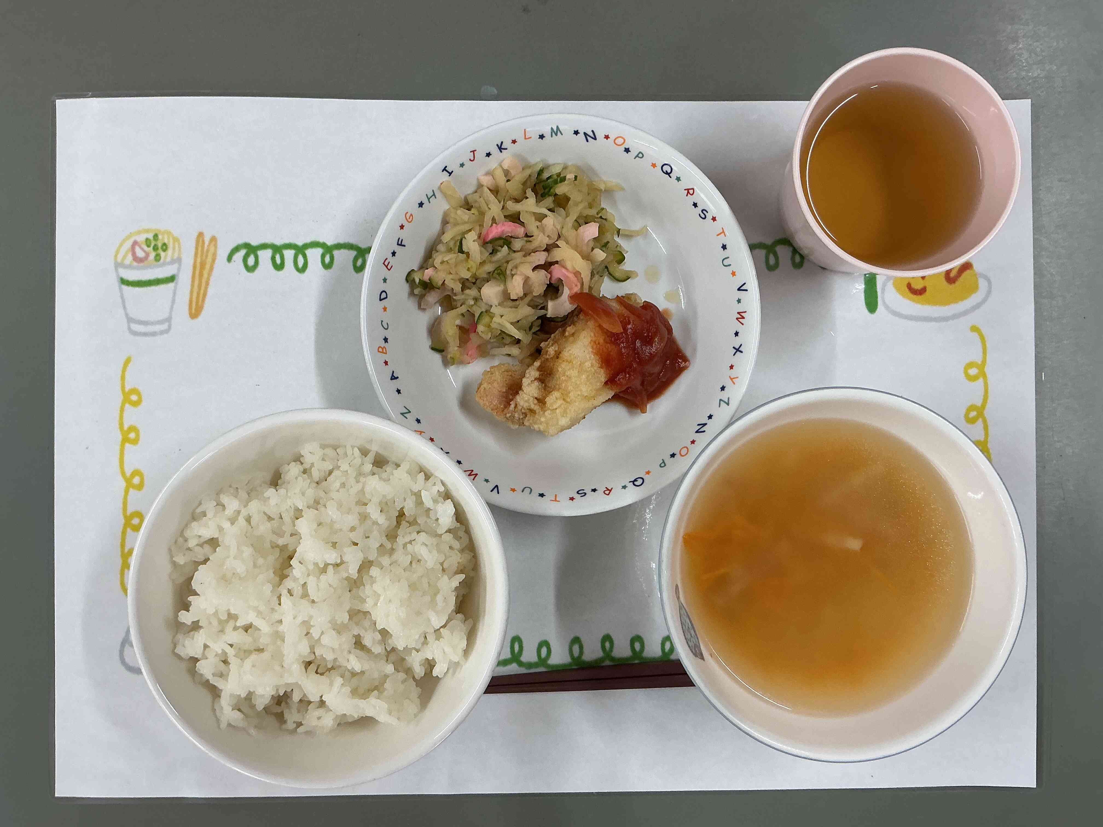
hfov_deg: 61.7
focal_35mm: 29
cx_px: 552
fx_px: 924
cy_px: 414
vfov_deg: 48.2
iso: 50
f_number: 1.8
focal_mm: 3
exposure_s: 1/120
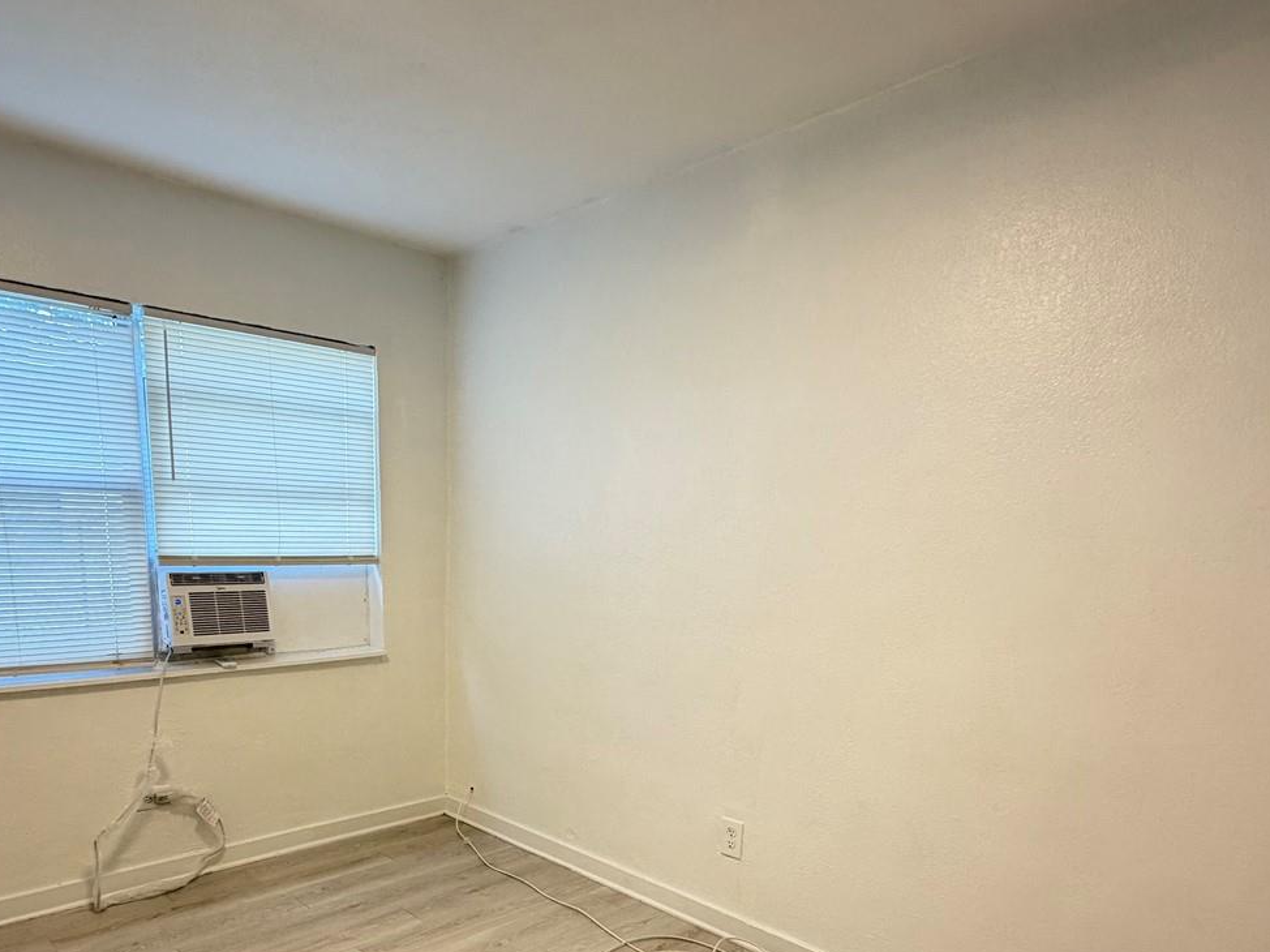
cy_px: 709
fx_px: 844
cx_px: 527
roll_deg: -0.8
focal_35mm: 23
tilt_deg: -12.1
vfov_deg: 56.1
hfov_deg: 73.4
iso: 200
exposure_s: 1/120
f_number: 2.2
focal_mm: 2.22
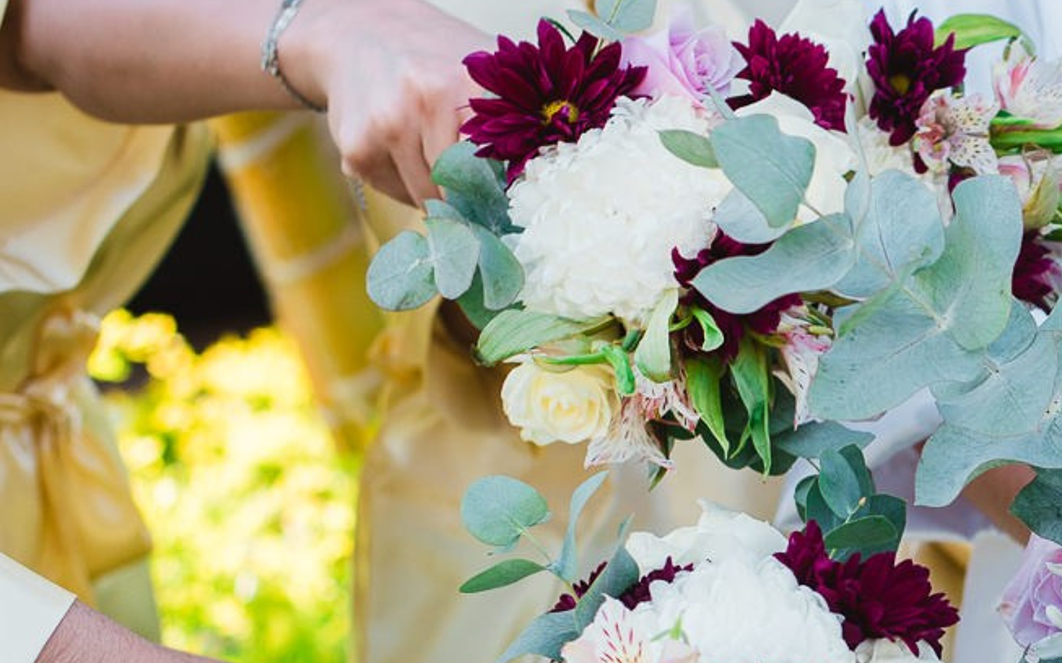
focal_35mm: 160
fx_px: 4630
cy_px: 750
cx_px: 1405
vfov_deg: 8.1
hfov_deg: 12.6
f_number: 3.2
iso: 100
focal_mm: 50
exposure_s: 1/400
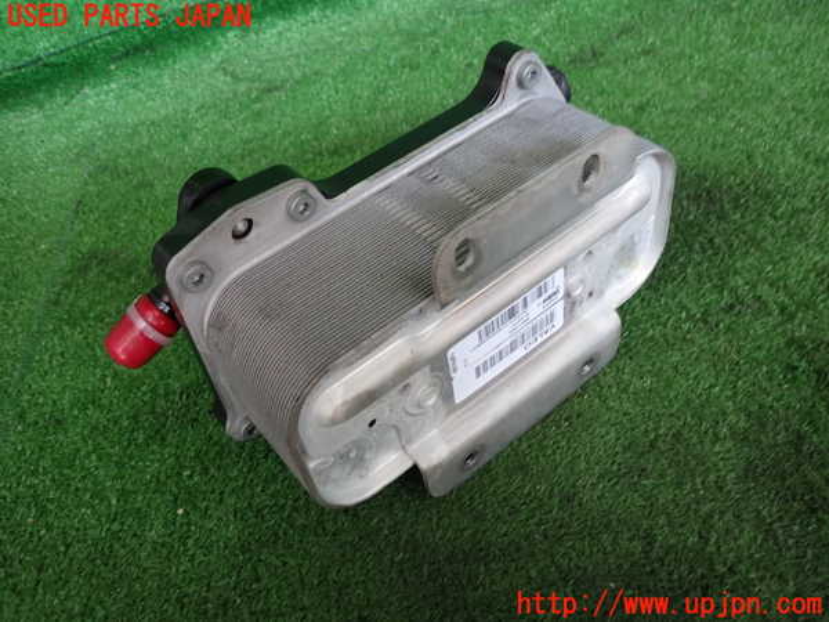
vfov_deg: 46.8
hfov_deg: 60.0
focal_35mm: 30
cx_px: 414
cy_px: 311
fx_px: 718
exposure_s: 1/30
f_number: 2.3
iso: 200
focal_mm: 5.4
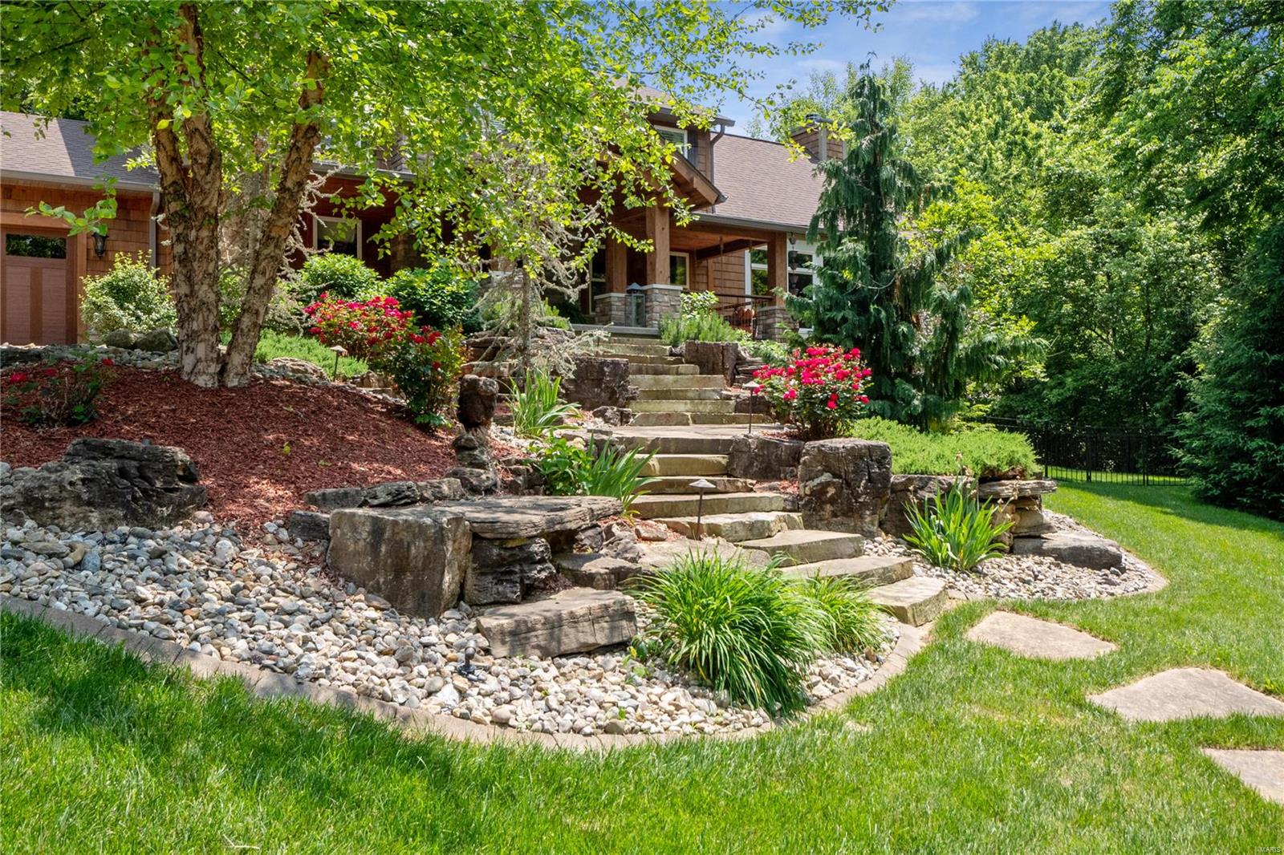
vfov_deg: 43.6
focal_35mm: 30
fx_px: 1070
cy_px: 428
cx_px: 642
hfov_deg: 61.9
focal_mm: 15
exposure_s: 1/200
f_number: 9
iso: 400
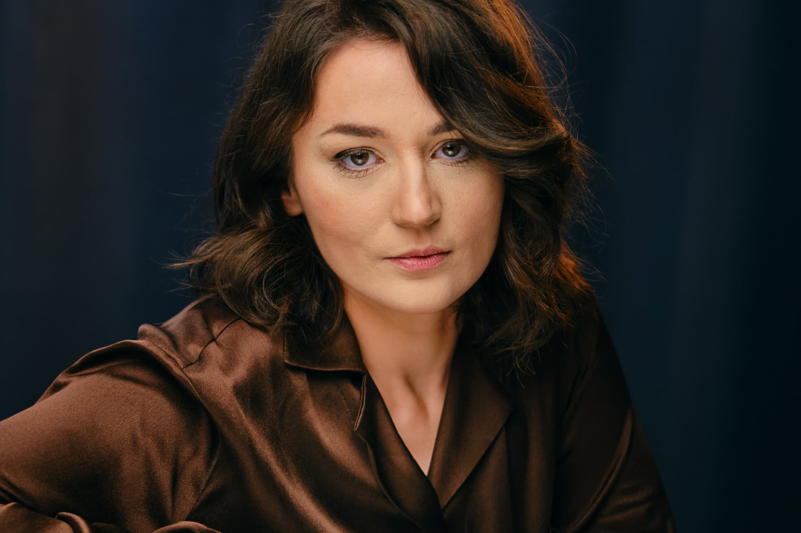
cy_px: 266
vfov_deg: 27.0
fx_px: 1112
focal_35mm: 50
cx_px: 400
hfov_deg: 39.6
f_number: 1.6
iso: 250
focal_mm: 33
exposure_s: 1/400
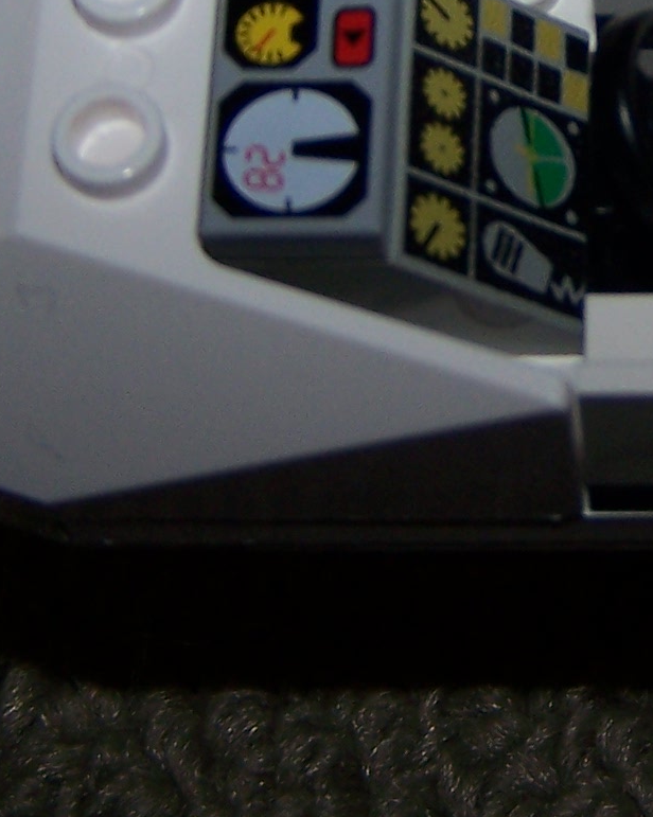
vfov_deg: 15.3
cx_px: 817
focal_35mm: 124
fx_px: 2998
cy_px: 11
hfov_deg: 12.1
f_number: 2.8
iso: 80
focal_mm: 6.3
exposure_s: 1/60
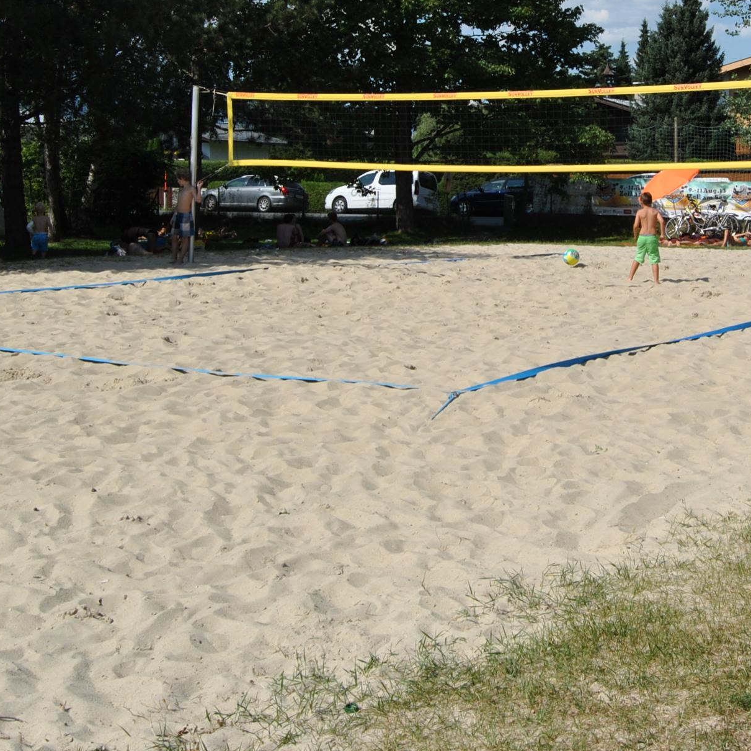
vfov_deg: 30.4
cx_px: 535
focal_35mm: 55
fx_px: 1350
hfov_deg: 30.7
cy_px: 164
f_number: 9
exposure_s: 1/320
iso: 100
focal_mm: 18
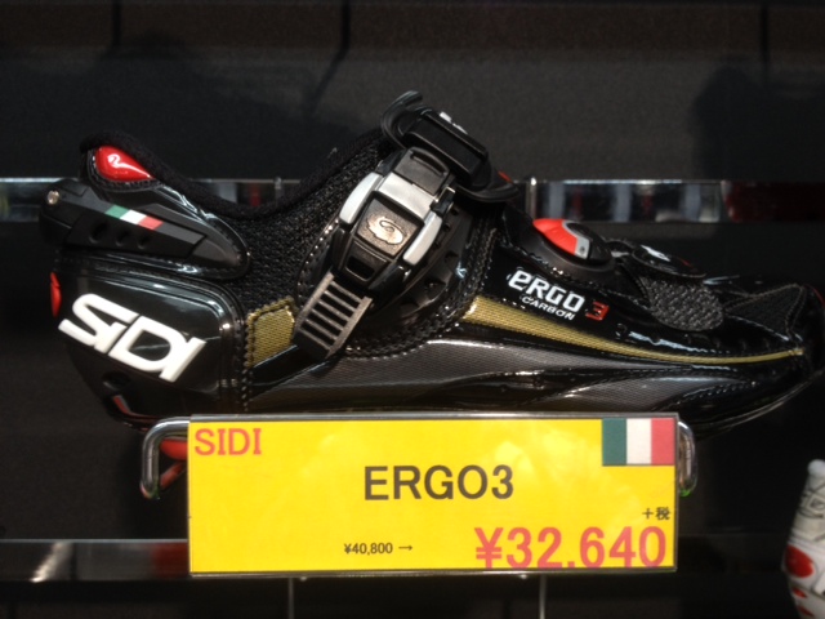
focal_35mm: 35
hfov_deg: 52.6
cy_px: 310
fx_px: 834
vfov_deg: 40.7
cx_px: 412
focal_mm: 4.28
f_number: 2.4
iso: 50
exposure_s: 1/30
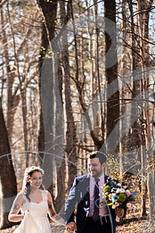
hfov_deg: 7.8
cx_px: 70
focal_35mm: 176
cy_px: 166
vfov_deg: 11.7
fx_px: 1137
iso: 100
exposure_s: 1/800
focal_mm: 102
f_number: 2.8
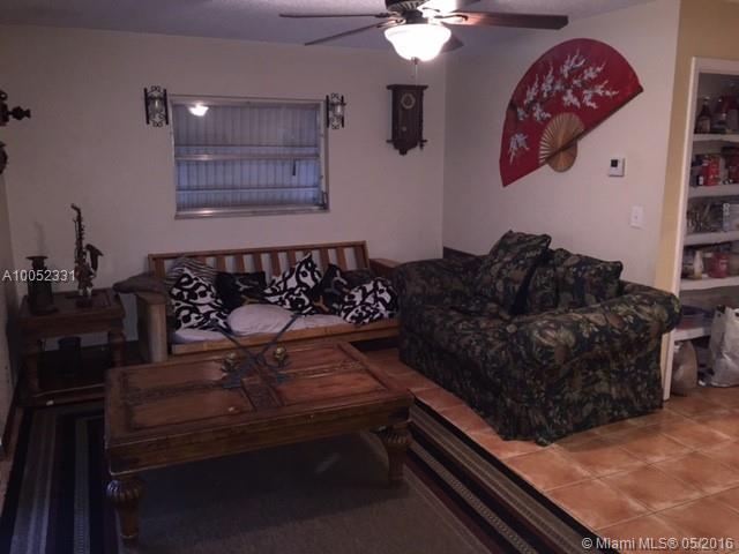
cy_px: 277
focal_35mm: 29
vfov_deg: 48.2
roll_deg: -1.1
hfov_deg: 61.7
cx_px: 370
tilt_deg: -10.7
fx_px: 619
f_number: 2.2
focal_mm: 4.15
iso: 200
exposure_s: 1/16
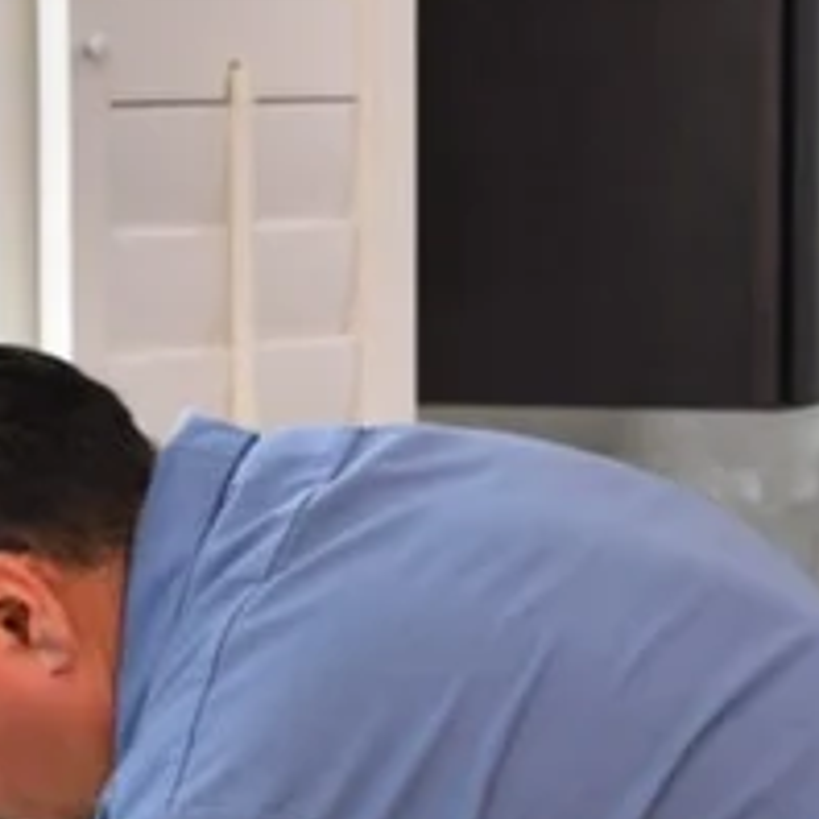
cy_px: 904
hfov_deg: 9.8
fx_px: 4770
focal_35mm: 178
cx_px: 194
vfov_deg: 9.7
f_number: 2.8
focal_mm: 27
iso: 250
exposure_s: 1/200
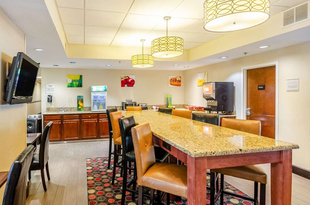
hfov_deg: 85.5
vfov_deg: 63.0
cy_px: 102
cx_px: 155
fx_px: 168
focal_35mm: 20
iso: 200
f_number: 8
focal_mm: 13
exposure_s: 1/20
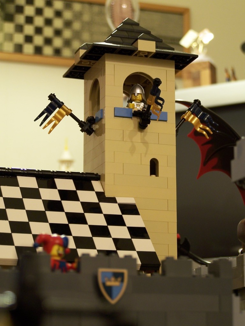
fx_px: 991
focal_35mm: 105
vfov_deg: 18.7
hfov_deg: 14.1
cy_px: 163
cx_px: 122
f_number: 3.2
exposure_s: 1/2
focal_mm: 17.5
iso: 80
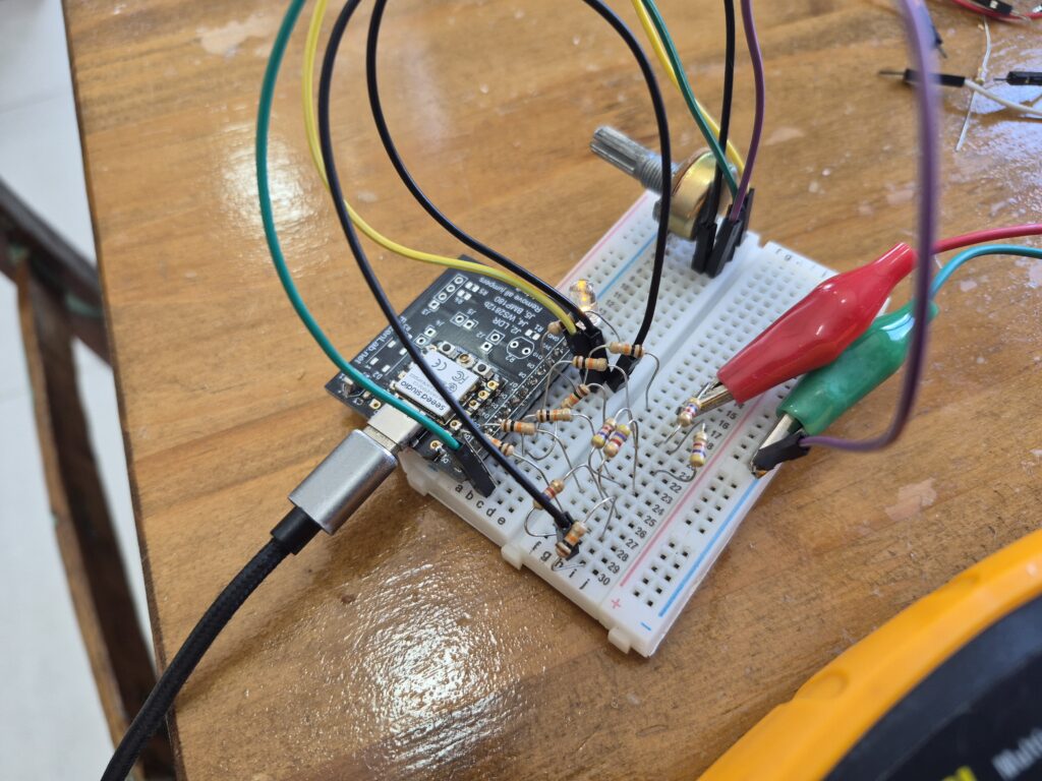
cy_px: 390
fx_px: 692
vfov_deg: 58.9
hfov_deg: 73.9
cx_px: 521
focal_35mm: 23
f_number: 1.8
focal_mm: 5.4
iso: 200
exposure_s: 1/180
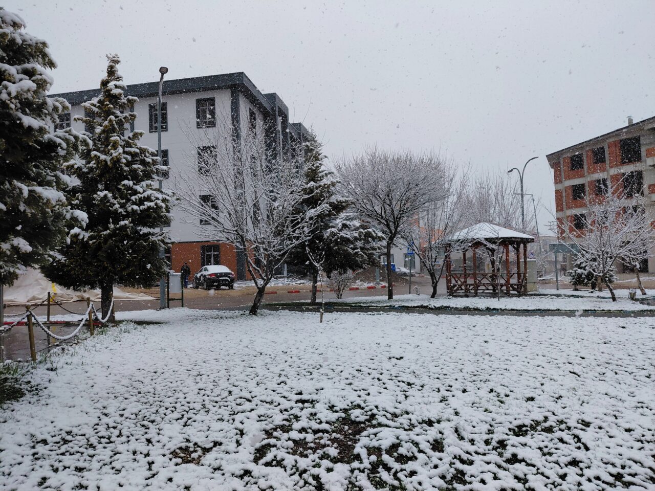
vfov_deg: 54.9
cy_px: 246
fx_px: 473
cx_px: 328
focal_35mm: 25
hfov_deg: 69.4
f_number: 1.8
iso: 50
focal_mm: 4.69
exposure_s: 1/1237
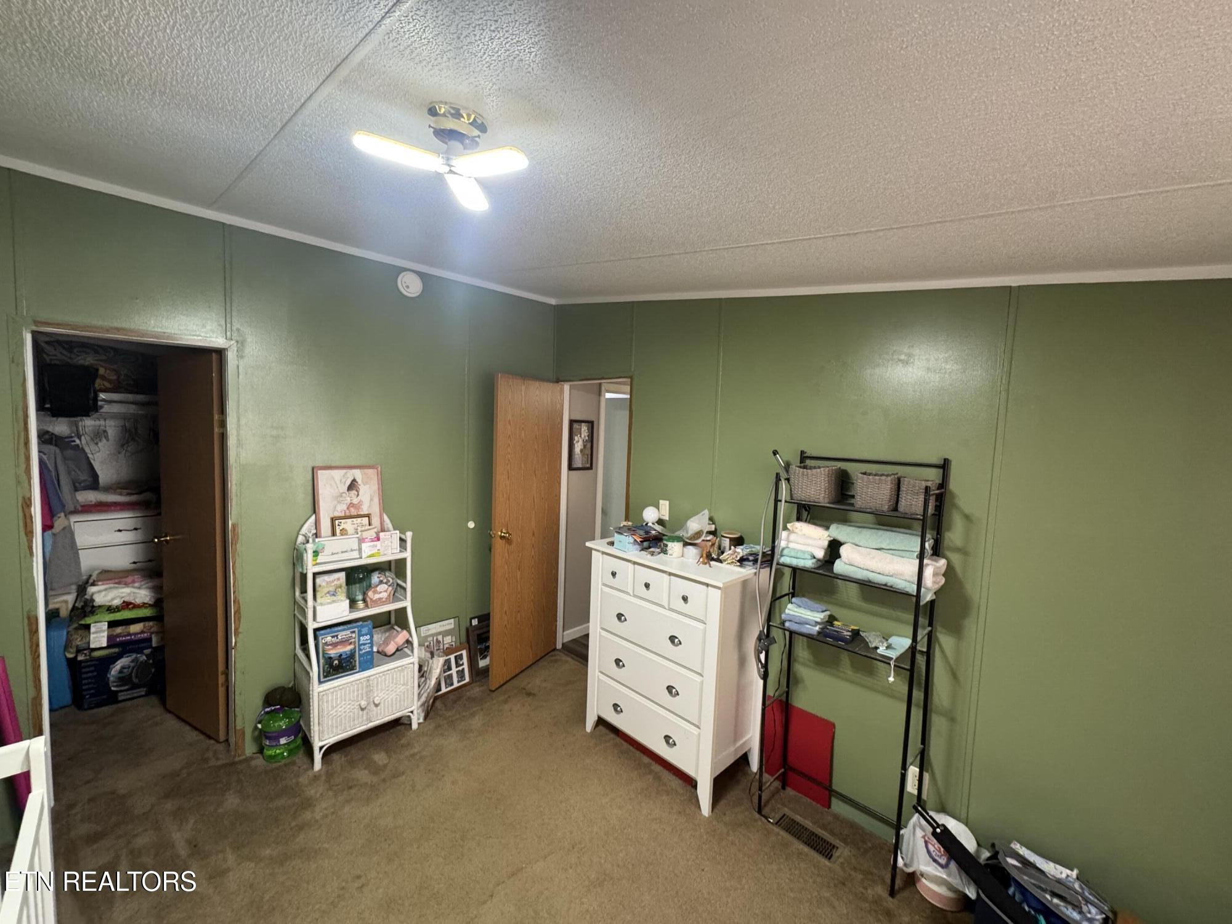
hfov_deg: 102.1
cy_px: 462
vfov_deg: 85.7
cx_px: 616
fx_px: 498
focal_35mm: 14
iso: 320
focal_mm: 2.22
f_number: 2.2
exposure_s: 1/60
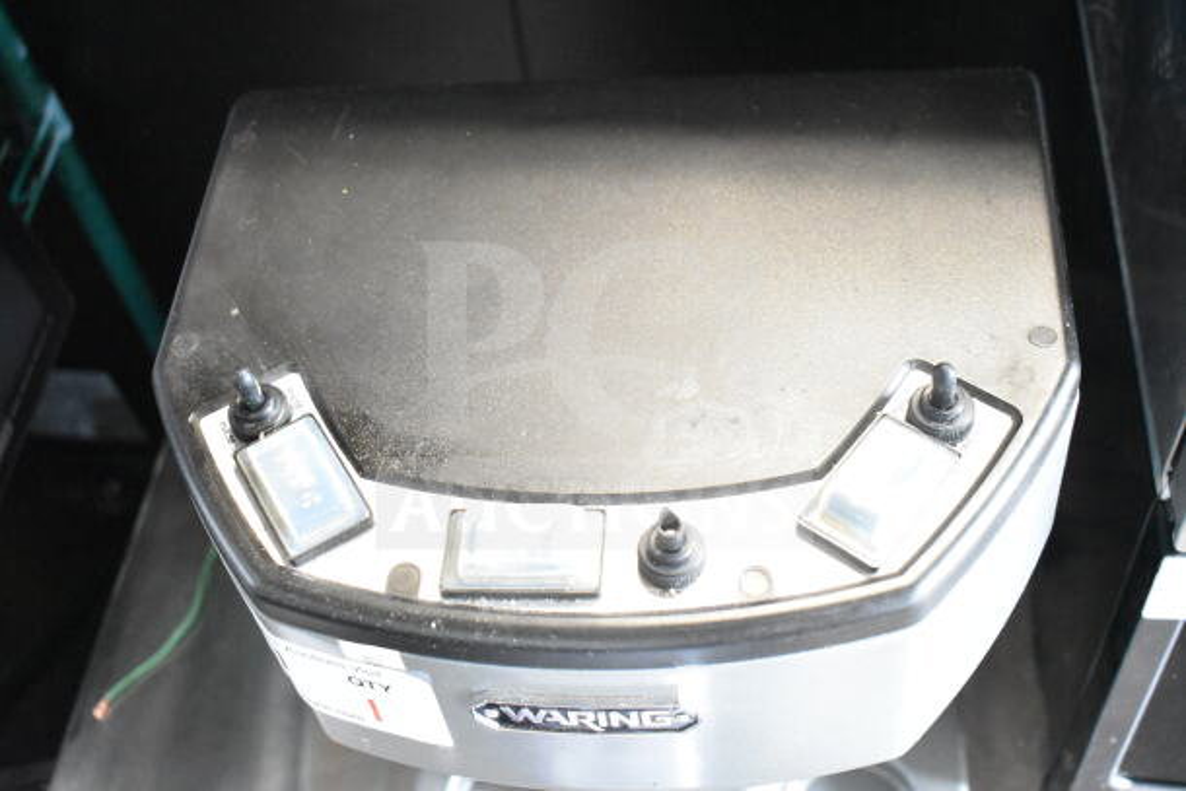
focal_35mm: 45
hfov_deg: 43.6
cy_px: 396
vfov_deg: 29.9
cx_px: 593
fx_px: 1483
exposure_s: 1/50
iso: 8000
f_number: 4.2
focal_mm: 30
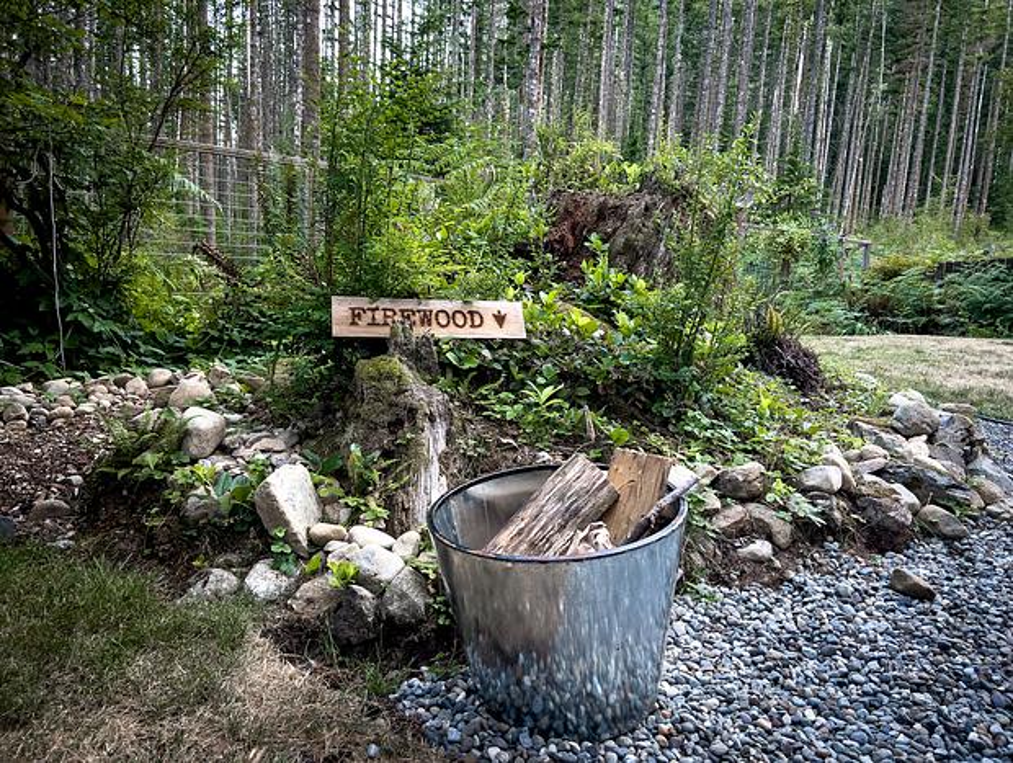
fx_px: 762
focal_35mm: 26
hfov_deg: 67.2
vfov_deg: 53.2
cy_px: 382
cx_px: 506
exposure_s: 1/120
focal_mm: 5.7
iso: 100
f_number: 1.5
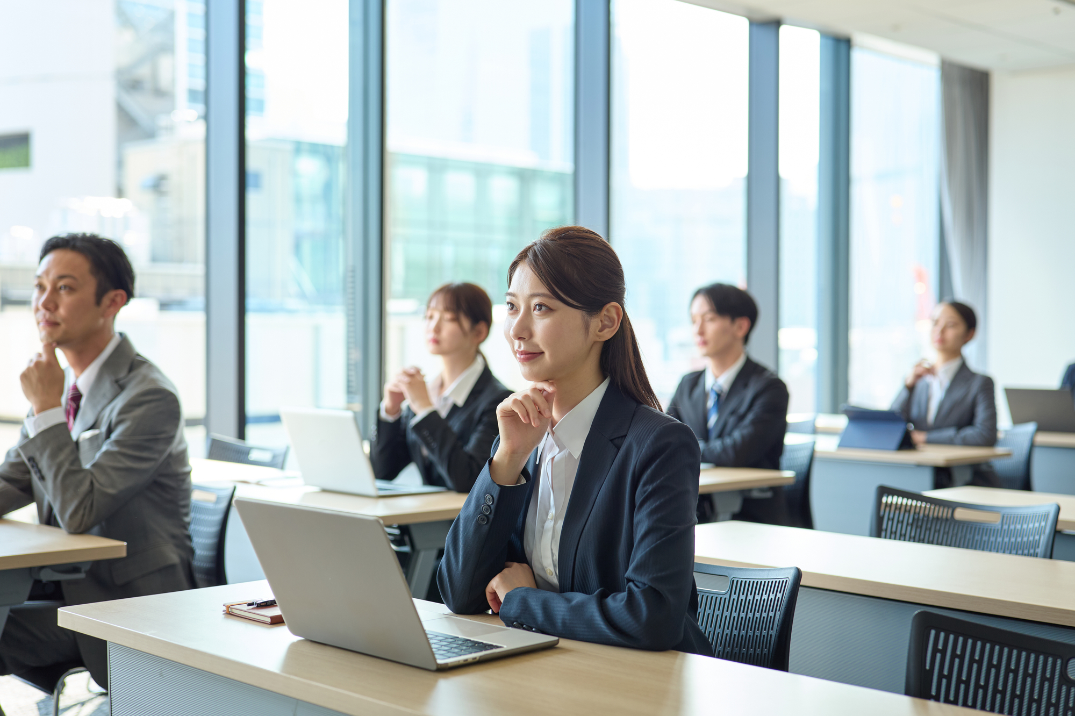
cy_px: 358
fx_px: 1492
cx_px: 538
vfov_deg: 27.0
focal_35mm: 50
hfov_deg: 39.6
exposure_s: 1/160
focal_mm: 50
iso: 200
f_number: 2.8
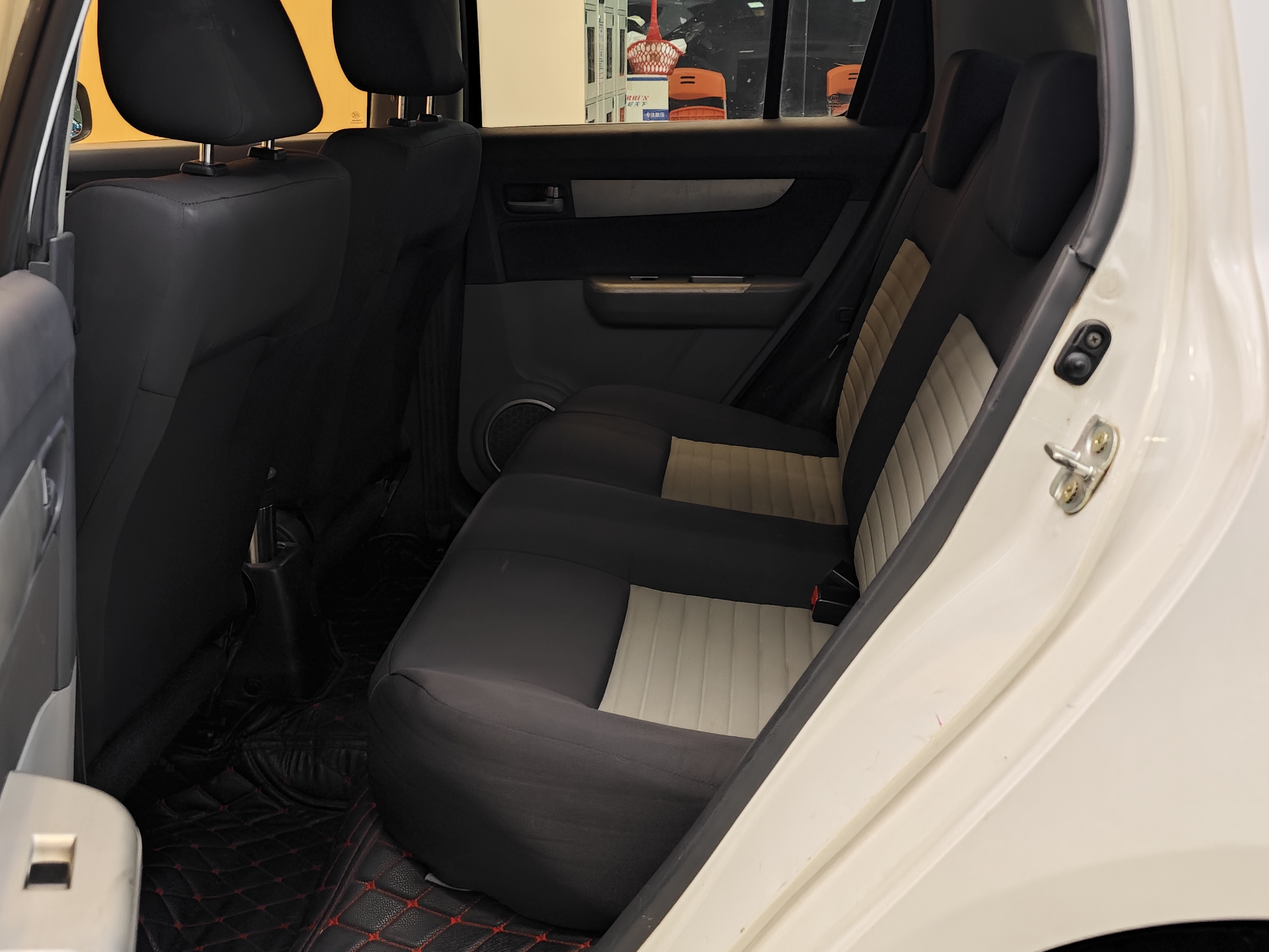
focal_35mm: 37
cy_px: 401
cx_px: 665
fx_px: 1357
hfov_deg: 50.1
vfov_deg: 38.6
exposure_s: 1/50
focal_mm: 8.7
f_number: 1.9
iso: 640
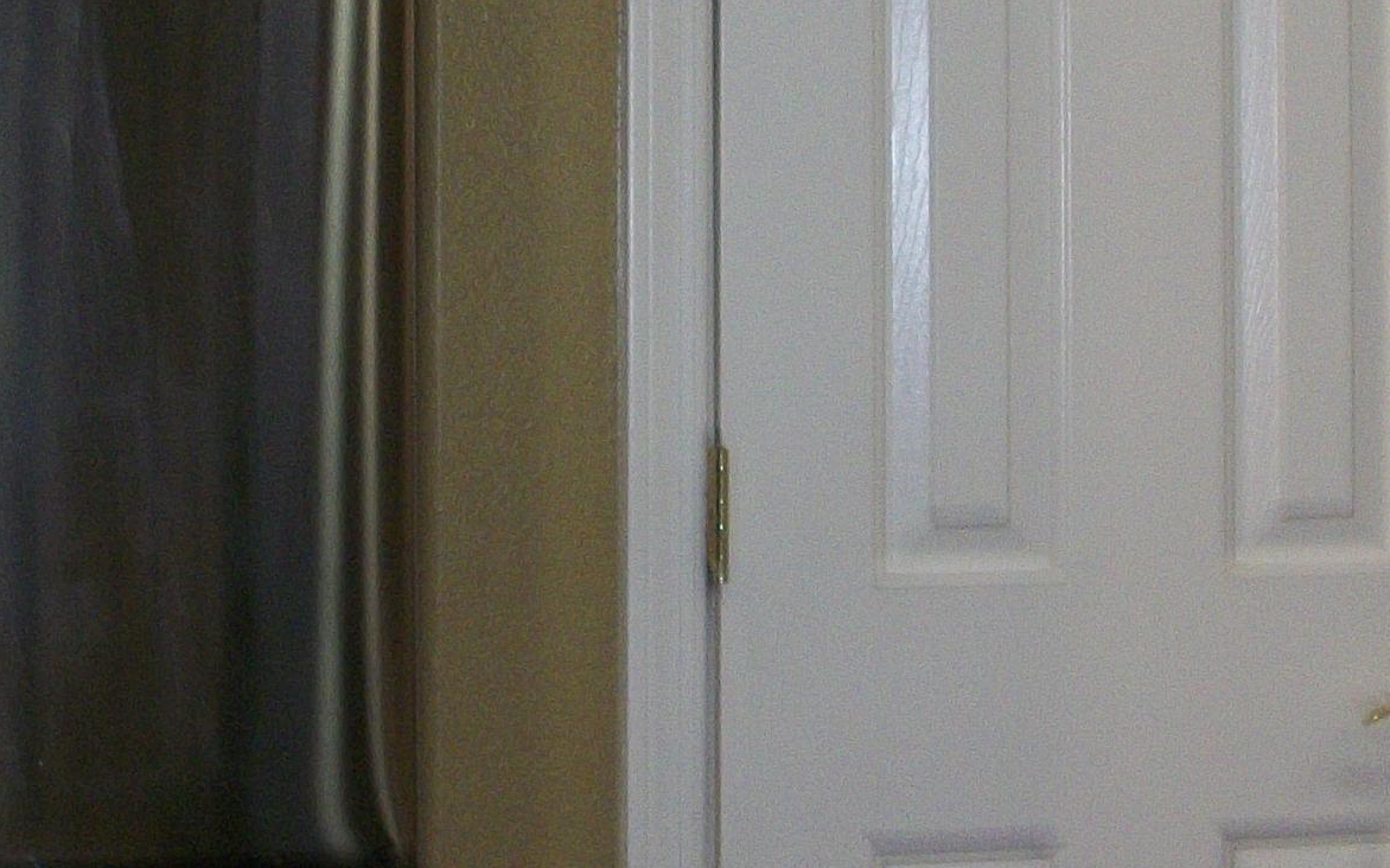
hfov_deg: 21.9
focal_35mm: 95
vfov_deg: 13.5
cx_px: 712
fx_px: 3598
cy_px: -53
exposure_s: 1/25
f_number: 3.1
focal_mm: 6.3
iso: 160
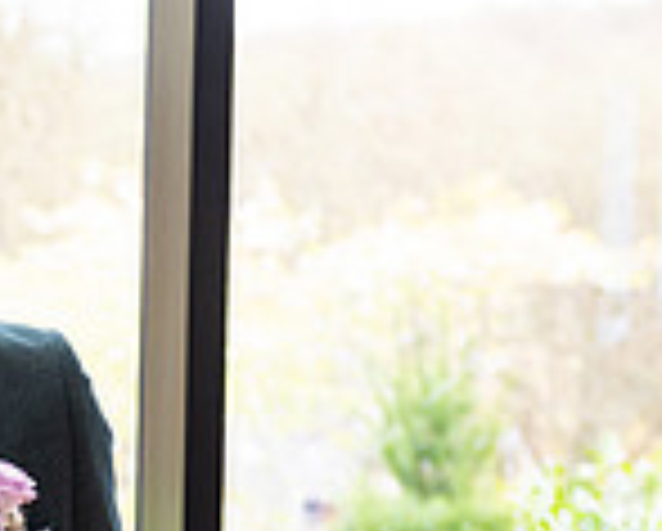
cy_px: 709
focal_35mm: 192
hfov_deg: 9.6
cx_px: -468
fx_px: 3767
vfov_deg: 8.0
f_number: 3.5
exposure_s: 1/200
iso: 500
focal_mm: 52
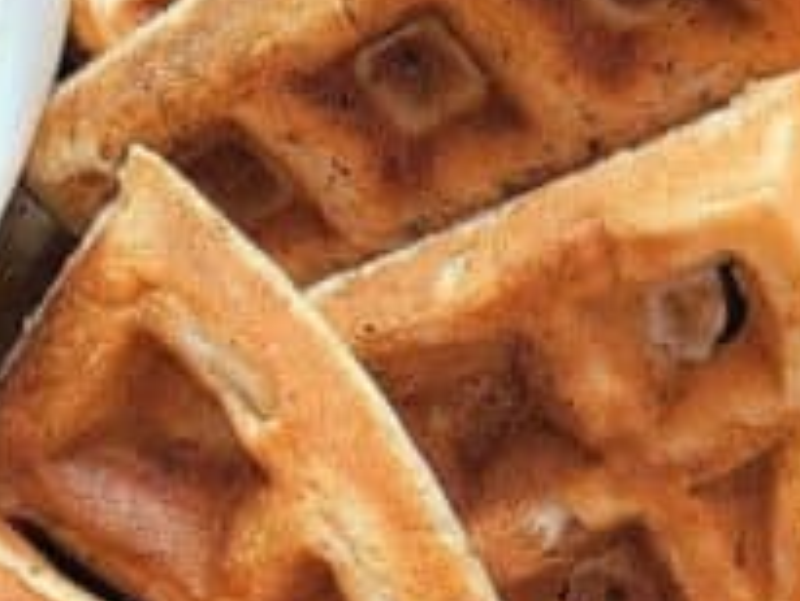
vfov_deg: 12.3
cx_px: 293
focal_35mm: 120
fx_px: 2775
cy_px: 162
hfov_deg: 16.4
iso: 221
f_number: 1.68
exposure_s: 1/23.8
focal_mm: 6.9
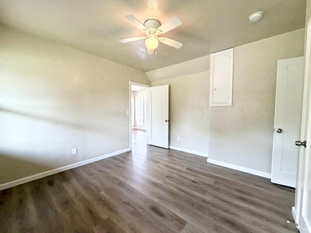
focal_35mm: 14
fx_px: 126
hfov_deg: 102.1
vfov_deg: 85.7
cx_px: 156
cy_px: 116
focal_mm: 2.22
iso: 160
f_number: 2.2
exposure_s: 1/60
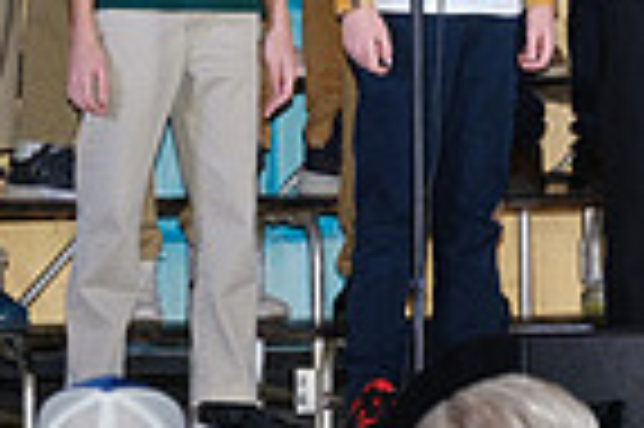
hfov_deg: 4.0
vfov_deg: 2.7
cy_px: -385
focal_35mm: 512
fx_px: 9149
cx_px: 122
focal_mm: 83.8
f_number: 5.6
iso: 1600
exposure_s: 1/125
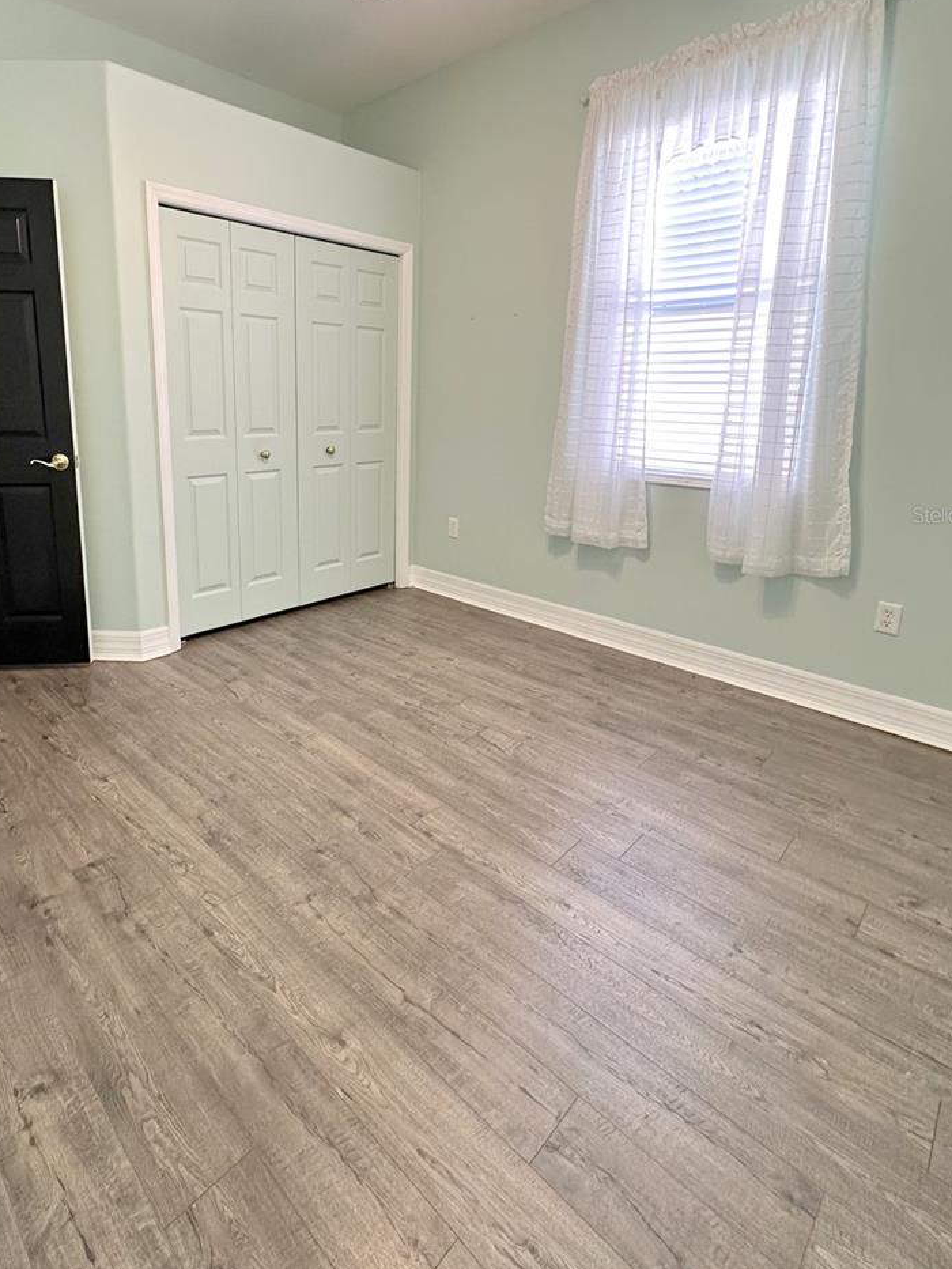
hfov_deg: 71.1
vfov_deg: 86.8
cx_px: 397
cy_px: 514
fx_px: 660
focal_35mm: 18
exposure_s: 1/120
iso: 200
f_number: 2.2
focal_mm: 2.22
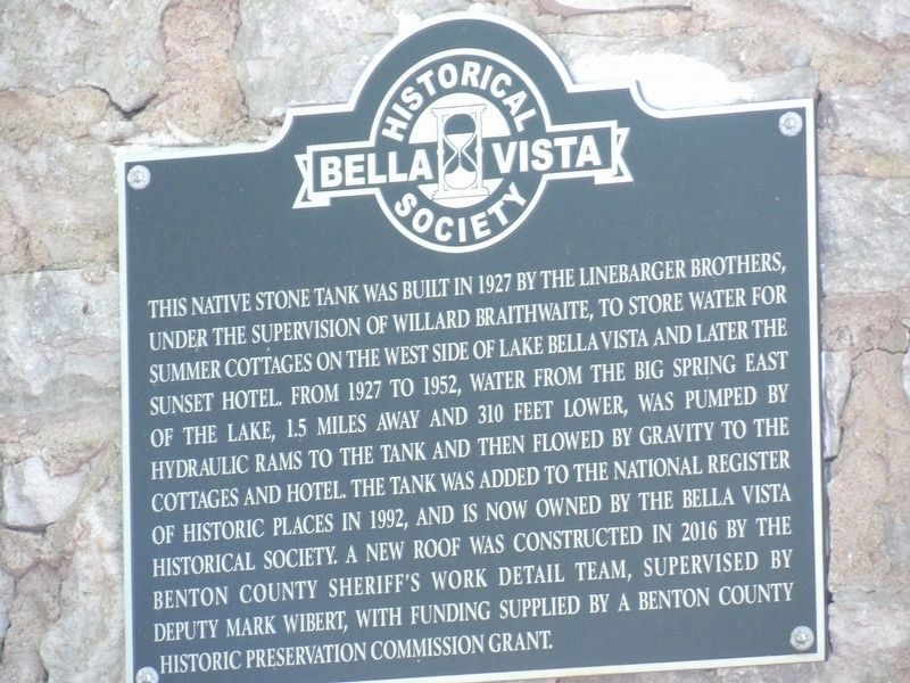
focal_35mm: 512
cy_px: 342
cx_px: 455
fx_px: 13460
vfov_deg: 2.9
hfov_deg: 3.9
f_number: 4.1
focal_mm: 91.8
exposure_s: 1/50
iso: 673
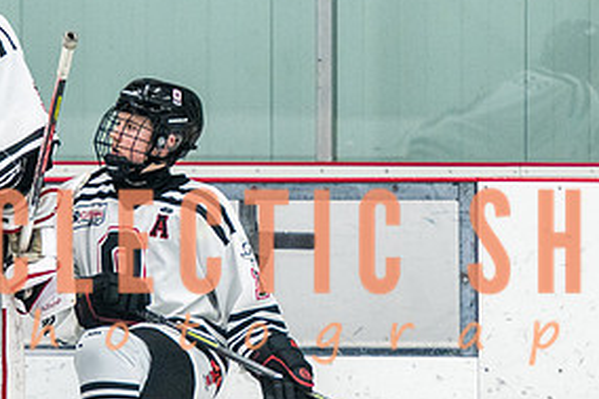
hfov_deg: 3.5
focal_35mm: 588
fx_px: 9778
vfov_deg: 2.3
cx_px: 266
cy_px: 190
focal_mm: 170
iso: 1000
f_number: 2.8
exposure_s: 1/400
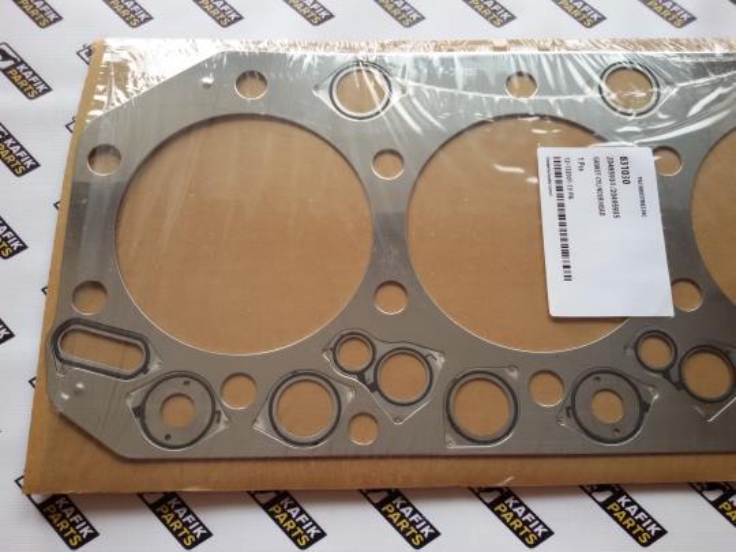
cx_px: 368
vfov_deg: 45.4
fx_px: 659
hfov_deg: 58.4
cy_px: 276
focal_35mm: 31
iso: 80
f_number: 2.4
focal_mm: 2.93
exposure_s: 1/100
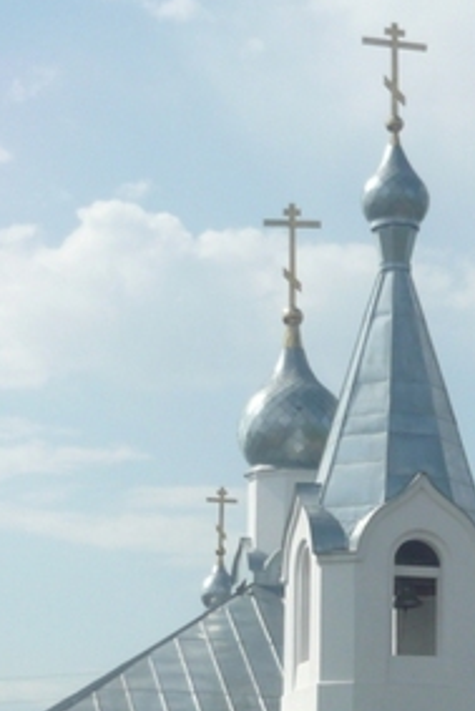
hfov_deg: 12.1
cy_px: 604
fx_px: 2234
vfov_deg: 17.9
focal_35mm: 113
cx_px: 407
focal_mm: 7.2
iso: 100
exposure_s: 1/250
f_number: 9
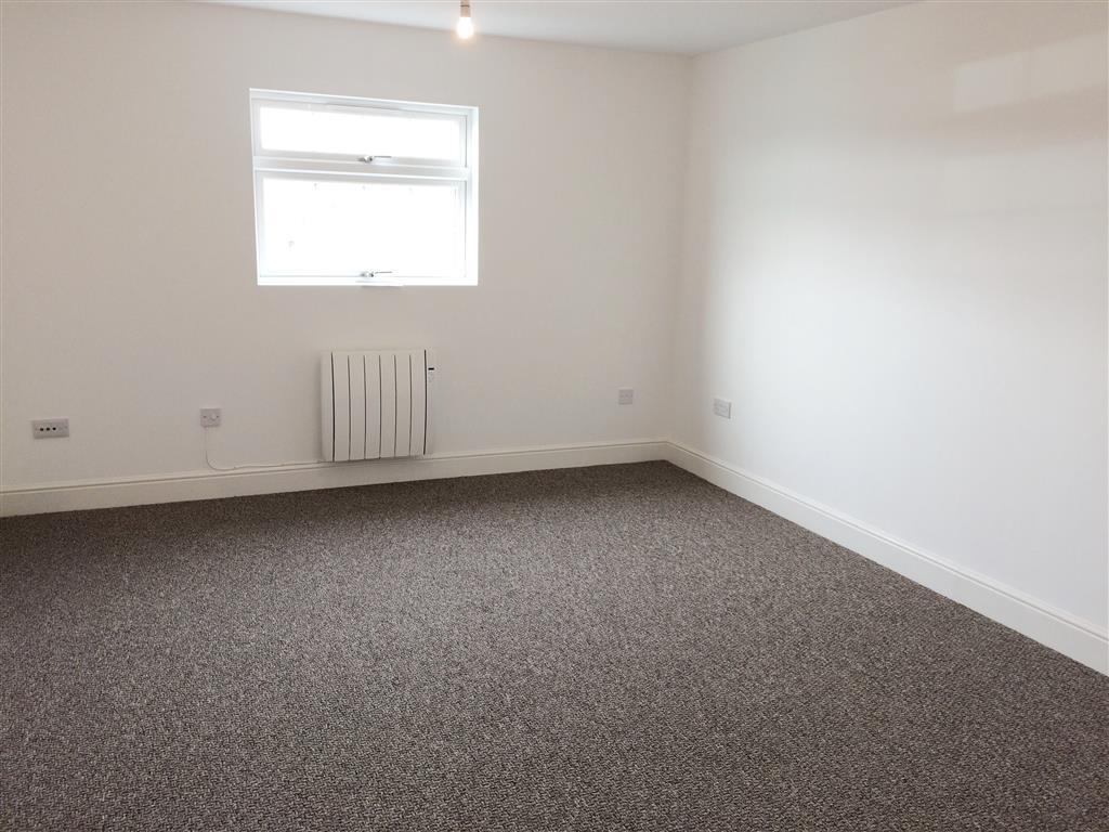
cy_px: 416
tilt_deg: -13.2
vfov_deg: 48.2
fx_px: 929
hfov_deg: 61.7
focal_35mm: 29
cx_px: 554
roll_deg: -1.1
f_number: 2.2
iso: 40
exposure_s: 1/50
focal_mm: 4.15
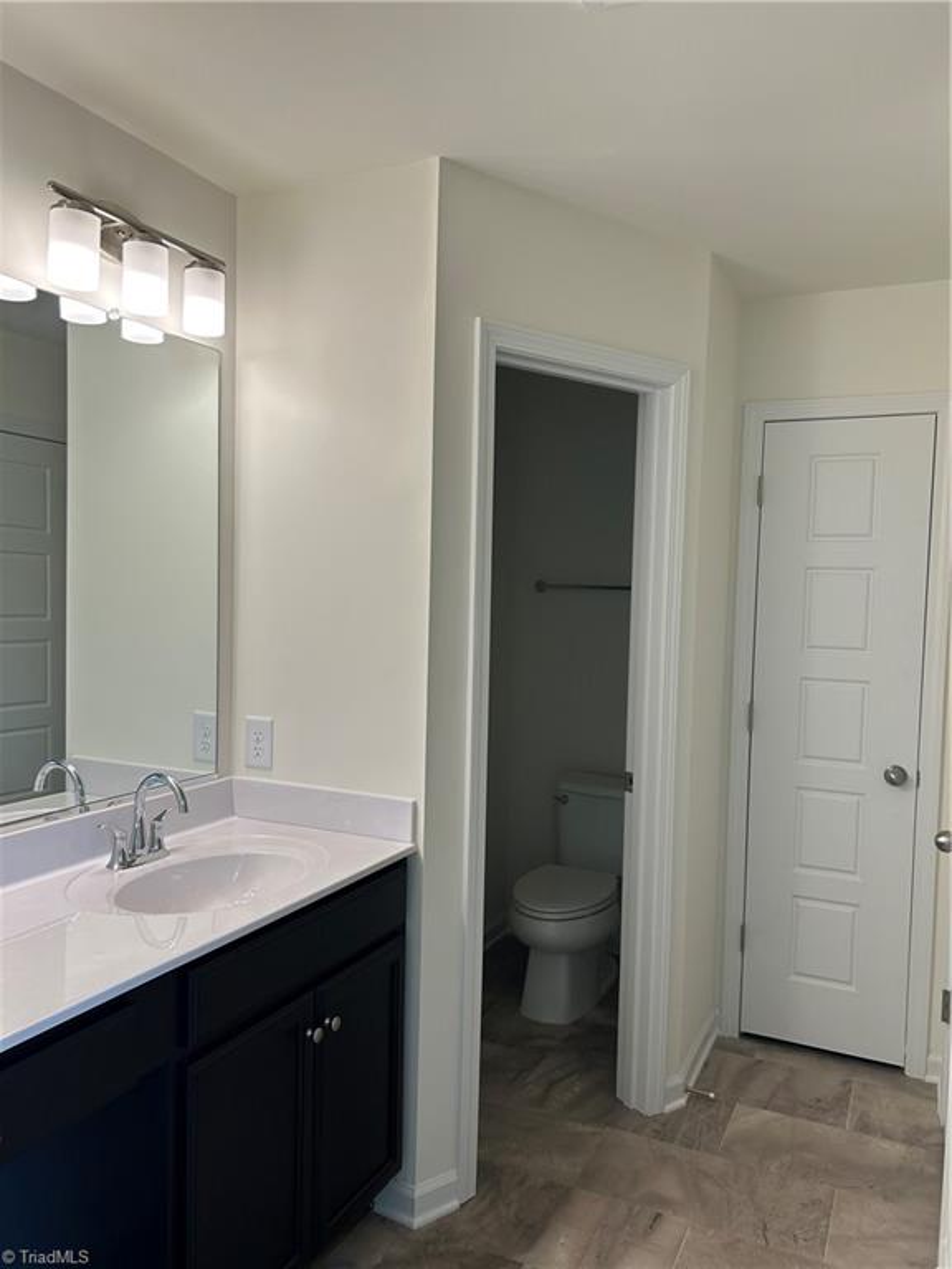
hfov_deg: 53.1
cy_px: 634
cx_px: 476
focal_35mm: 26
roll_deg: -1.6
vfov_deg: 67.3
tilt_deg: -1.9
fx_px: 953
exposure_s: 1/190
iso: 40
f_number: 1.5
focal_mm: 5.7
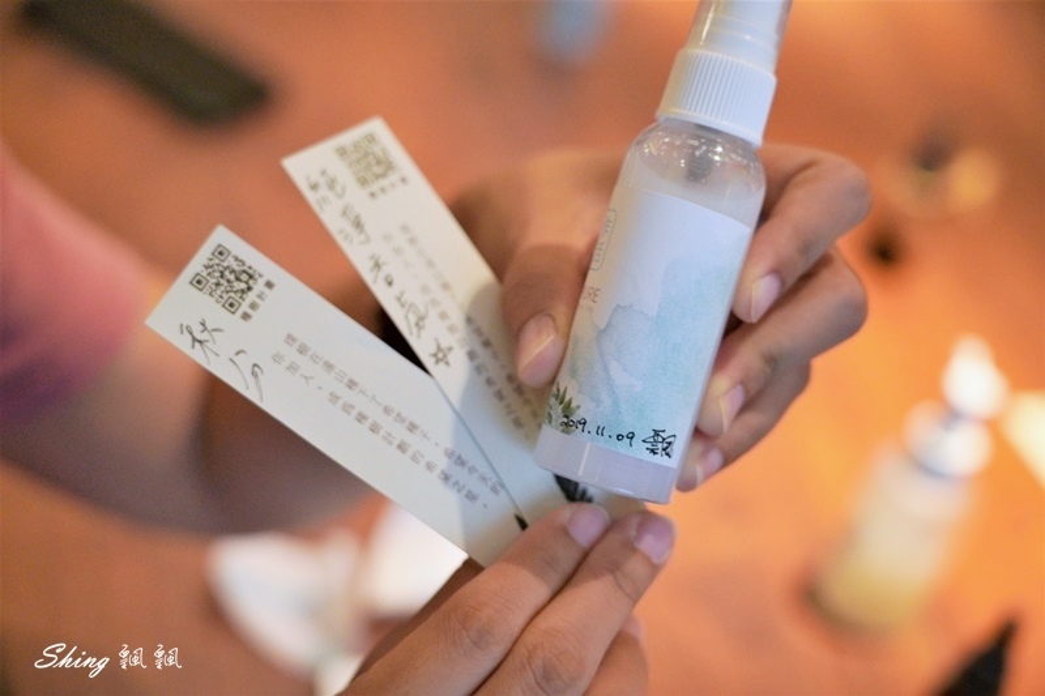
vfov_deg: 20.0
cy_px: 348
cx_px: 522
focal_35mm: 68
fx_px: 1973
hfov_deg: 29.7
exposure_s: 1/40
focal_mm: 68
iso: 1600
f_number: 4
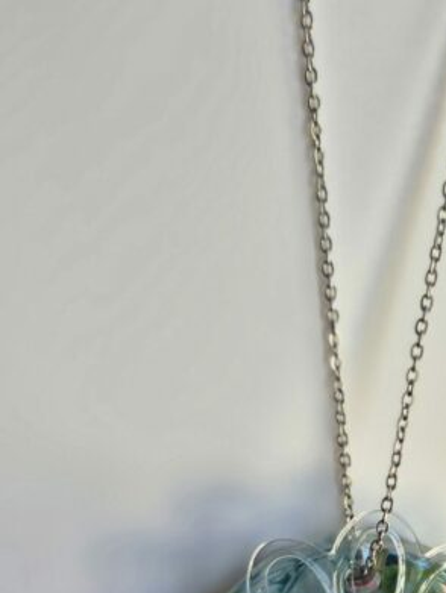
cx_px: 407
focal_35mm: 47
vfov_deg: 38.2
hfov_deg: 29.6
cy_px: 510
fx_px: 806
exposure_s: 1/100
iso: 40
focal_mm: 5.4
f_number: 1.8
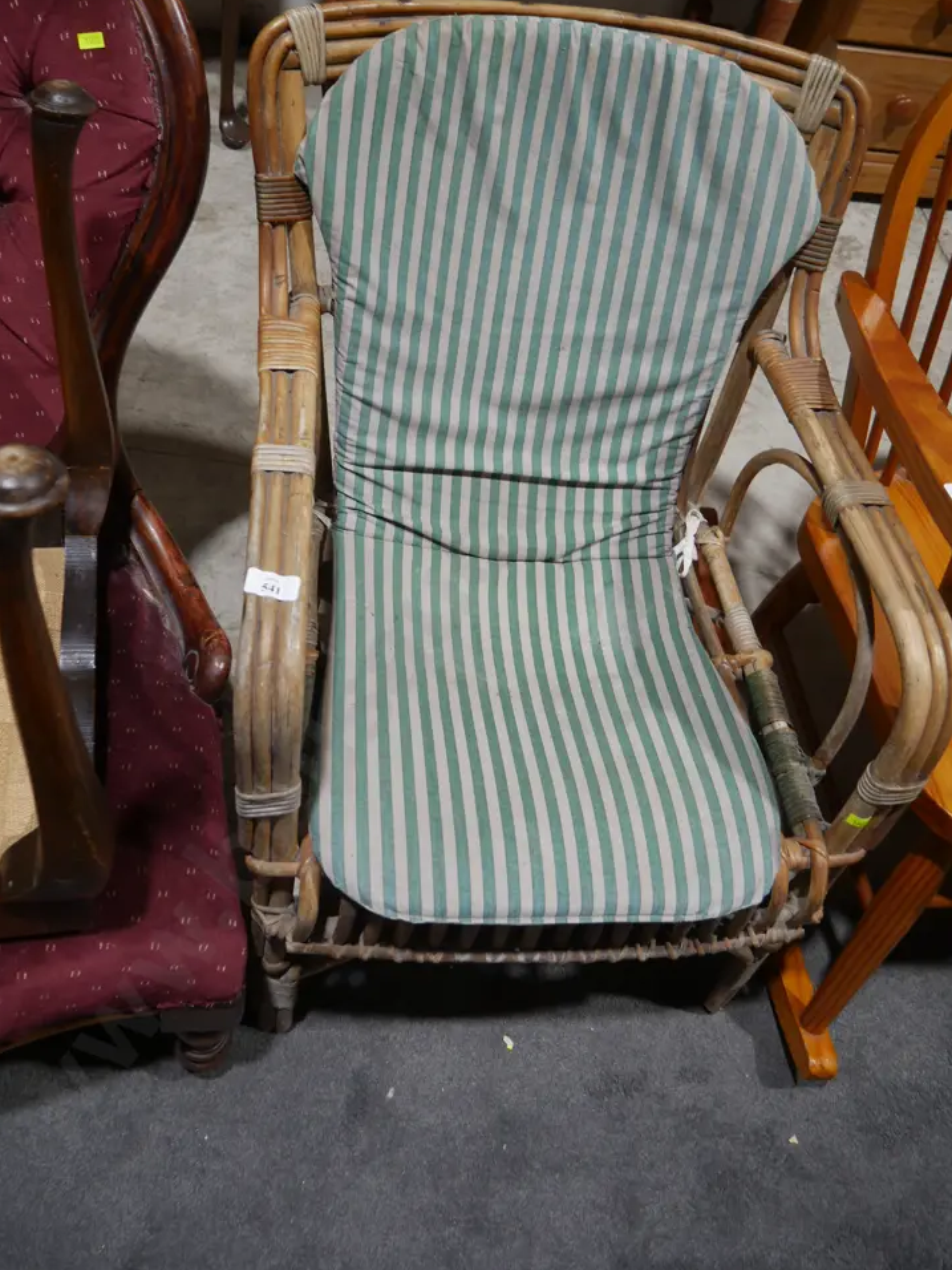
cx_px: 443
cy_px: 596
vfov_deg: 59.9
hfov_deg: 46.8
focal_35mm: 30
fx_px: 1100
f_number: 3.5
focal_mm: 14
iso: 200
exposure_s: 1/60
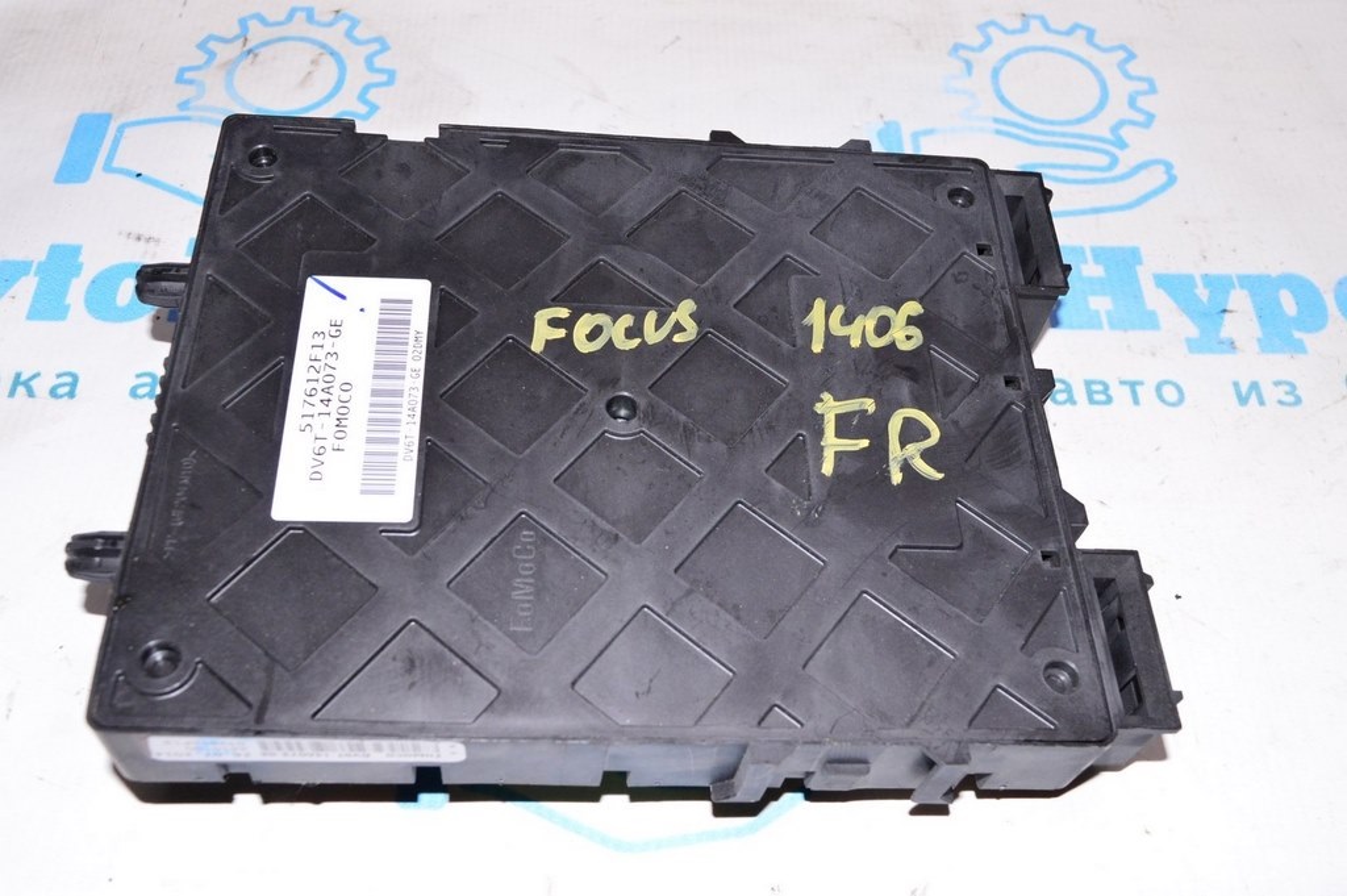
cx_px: 674
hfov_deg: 53.2
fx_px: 1346
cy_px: 448
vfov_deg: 36.8
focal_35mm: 36
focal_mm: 24
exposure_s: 1/200
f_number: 8
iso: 1600
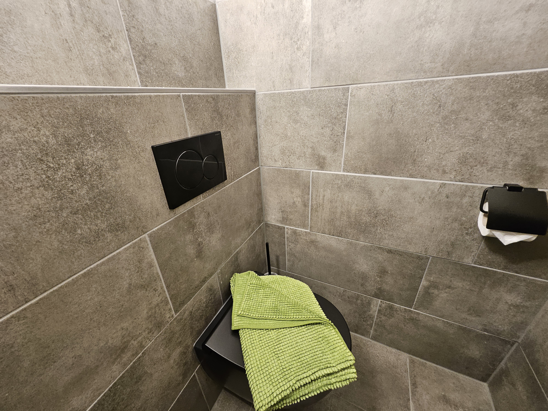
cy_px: 206
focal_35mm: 13
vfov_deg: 89.9
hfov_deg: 106.2
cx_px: 274
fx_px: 206
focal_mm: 1.74
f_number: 2.2
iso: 320
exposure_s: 1/50
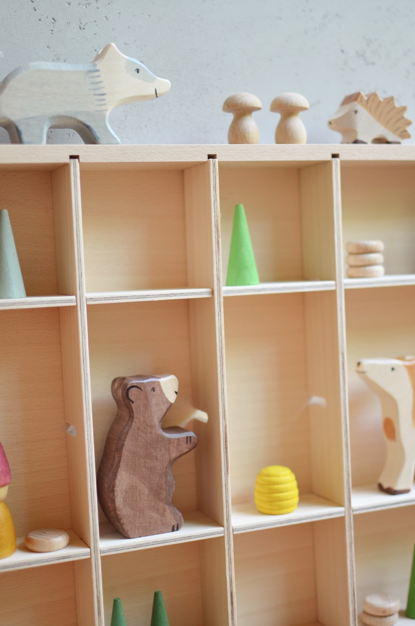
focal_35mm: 52
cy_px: 313
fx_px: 912
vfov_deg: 37.9
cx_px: 208
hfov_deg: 25.6
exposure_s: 1/100
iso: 160
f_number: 1.8
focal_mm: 35
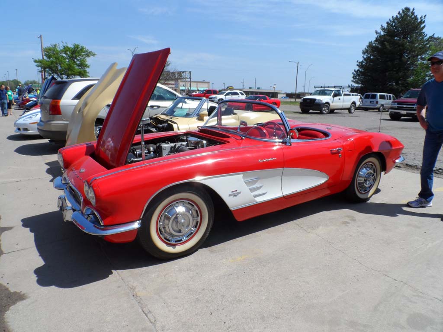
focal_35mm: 24
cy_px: 166
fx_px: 307
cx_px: 222
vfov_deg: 56.8
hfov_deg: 71.6
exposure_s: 1/750
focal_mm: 4
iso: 80
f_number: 4.5
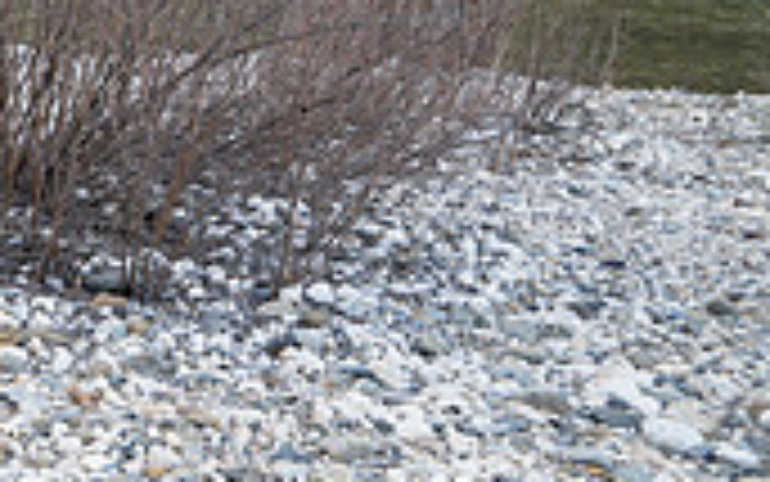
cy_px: -259
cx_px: -369
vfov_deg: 14.6
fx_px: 1742
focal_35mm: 83
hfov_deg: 21.2
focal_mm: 24
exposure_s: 1/125
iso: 500
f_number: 5.6
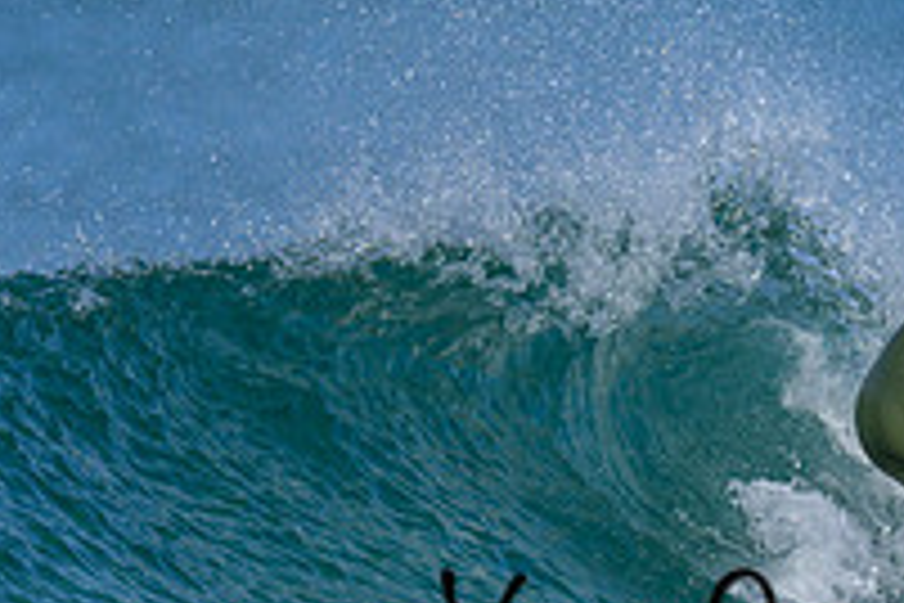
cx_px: 1018
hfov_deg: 0.7
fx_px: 79119
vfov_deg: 0.4
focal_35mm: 3151
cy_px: 396
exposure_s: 1/2000
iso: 220
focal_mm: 800
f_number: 6.3
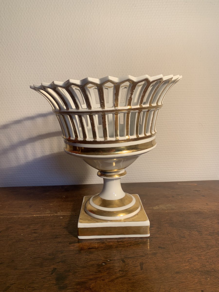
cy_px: 146
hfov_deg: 53.1
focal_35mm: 26
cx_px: 110
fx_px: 219
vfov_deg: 67.3
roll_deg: +1.2
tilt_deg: -8.1
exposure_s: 1/165
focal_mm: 4.25
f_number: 1.8
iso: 25
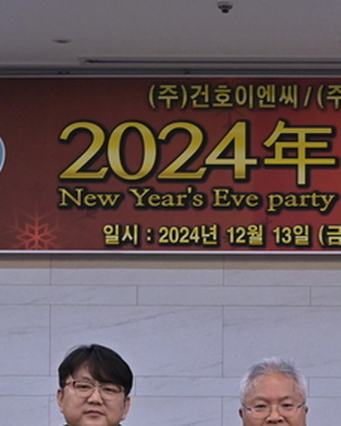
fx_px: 1489
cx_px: 340
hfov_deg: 12.9
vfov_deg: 16.0
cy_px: 427
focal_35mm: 118
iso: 3200
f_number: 4.5
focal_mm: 35
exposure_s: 1/125
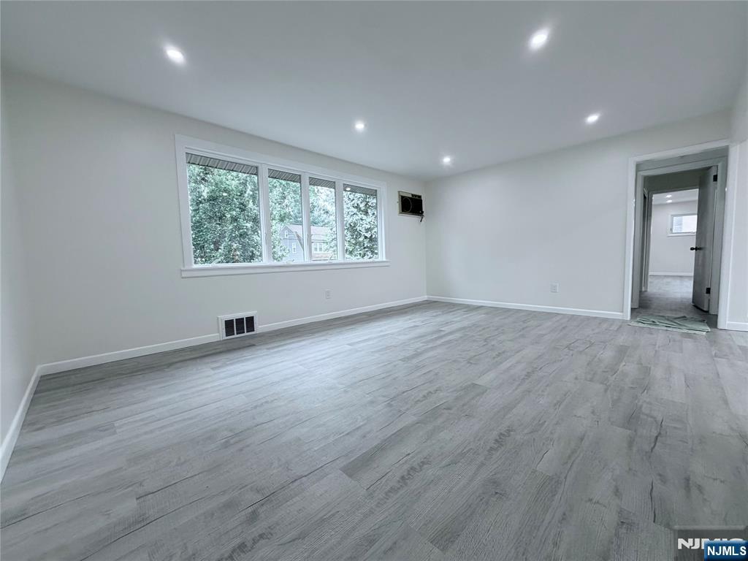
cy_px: 280
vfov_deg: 85.7
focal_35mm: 14
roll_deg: +2.1
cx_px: 374
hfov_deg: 102.1
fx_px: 303
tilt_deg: -4.7
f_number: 2.2
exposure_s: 1/120
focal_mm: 2.22
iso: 160
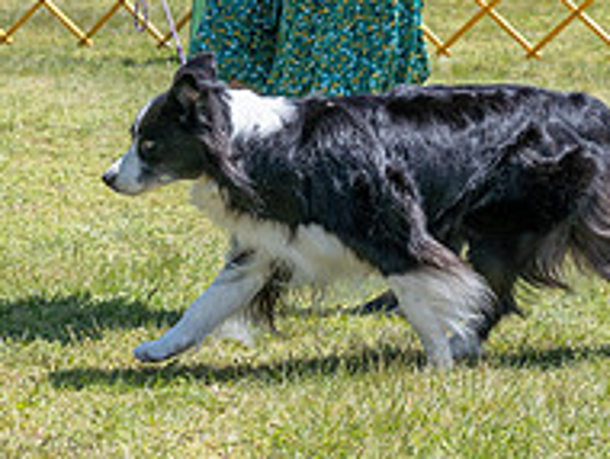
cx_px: 337
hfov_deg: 8.6
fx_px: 4076
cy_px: -82
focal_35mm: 231
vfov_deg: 6.4
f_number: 7.1
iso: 640
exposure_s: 1/1600
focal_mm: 74
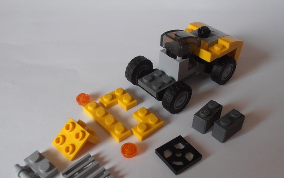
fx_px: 310
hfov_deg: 49.3
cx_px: 142
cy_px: 106
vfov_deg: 31.9
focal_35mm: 40
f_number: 3.9
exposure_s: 1/20
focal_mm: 6.61
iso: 125
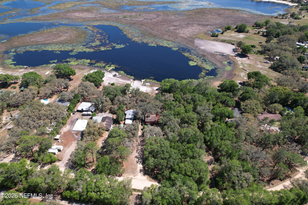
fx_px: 188
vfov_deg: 57.2
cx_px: 154
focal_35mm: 22
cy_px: 102
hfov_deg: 78.6
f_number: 2.8
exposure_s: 1/40
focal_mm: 8.38
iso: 100
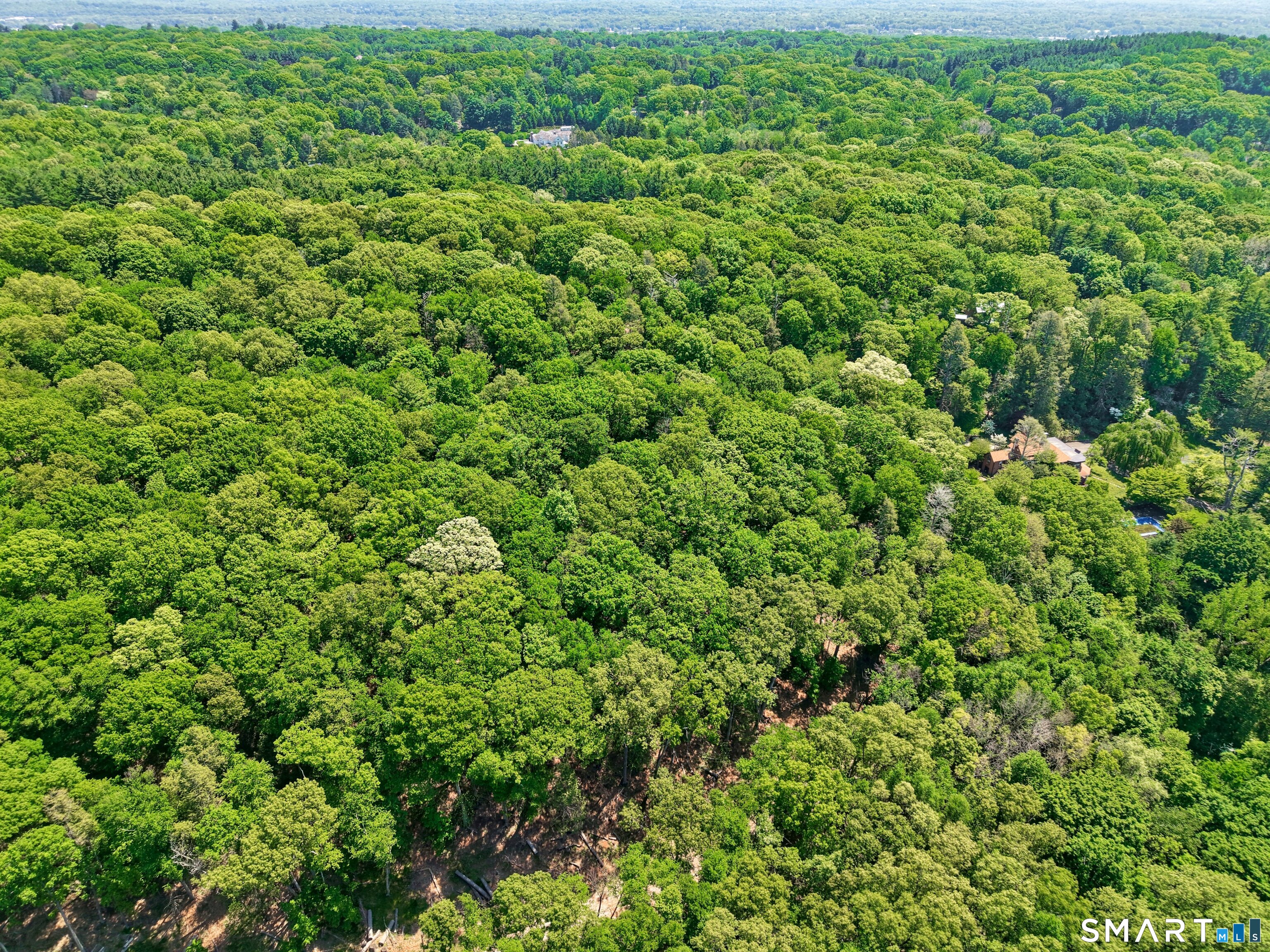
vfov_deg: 56.8
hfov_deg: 71.6
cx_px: 635
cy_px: 476
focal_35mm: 24
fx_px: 881
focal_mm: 8.7
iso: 100
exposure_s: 1/640
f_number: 1.8
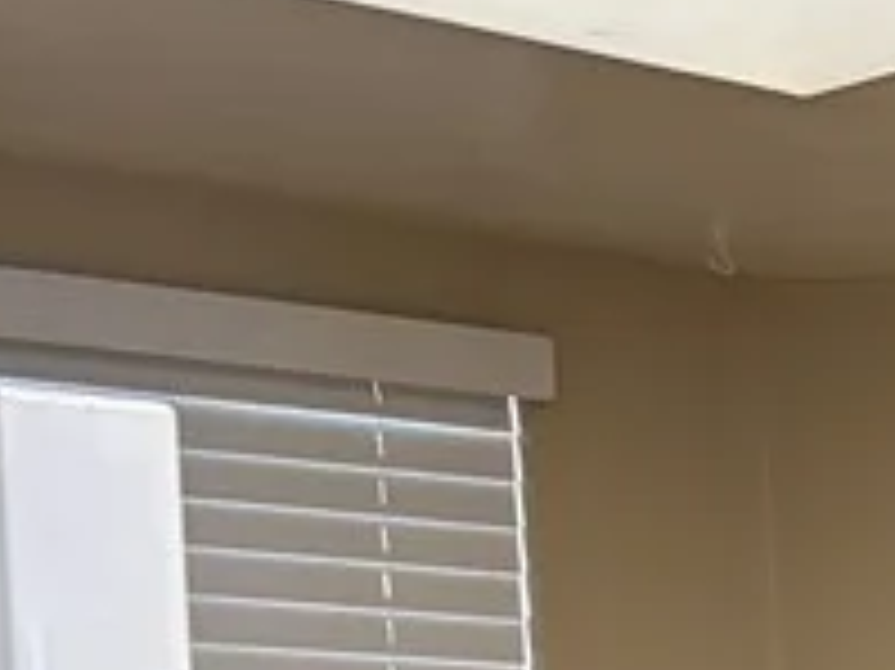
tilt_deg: -6.9
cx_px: 2181
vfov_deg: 10.1
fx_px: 3462
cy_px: 1385
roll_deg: +0.1
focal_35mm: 134
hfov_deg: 11.8
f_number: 1.6
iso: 250
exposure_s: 1/60
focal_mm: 5.96
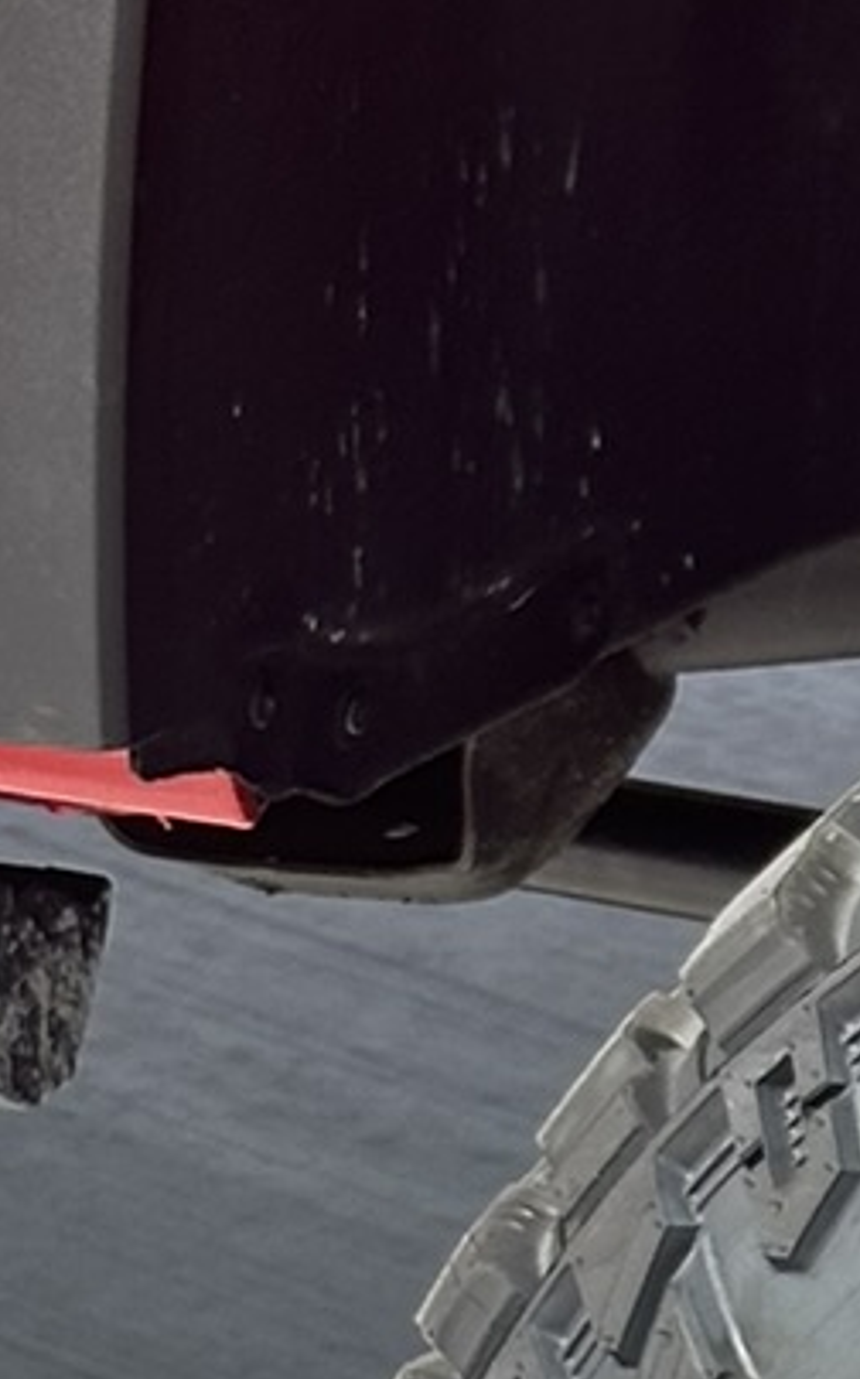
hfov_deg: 4.9
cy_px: 1335
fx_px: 9689
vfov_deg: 8.1
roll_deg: -0.5
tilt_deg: -18.4
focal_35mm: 258
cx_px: 2126
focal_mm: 6.86
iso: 64
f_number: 1.78
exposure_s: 1/1783
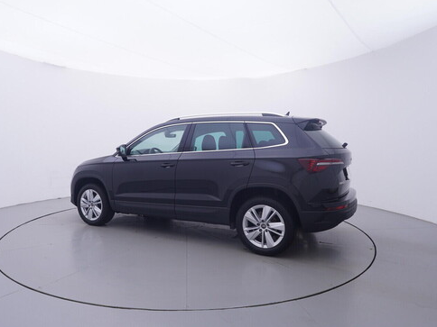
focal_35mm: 25
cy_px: 164
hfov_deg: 70.1
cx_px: 194
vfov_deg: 55.7
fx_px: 310
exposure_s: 1/80
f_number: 5
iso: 200
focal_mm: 15
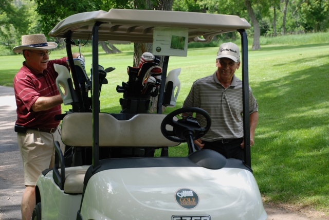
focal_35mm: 87
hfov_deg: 23.4
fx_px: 796
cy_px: 110
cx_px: 164
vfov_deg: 15.7
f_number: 5.3
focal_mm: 58
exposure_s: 1/200
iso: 200
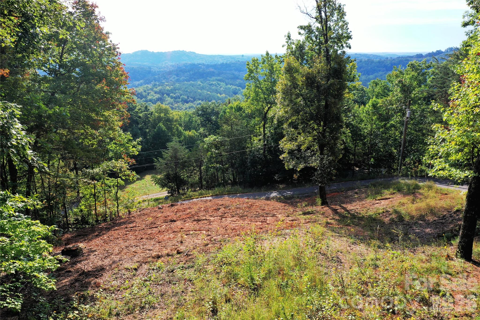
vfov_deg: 46.4
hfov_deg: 65.5
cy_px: 160
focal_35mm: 28
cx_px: 240
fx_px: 373
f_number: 5.6
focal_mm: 10.26
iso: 100
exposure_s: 1/320
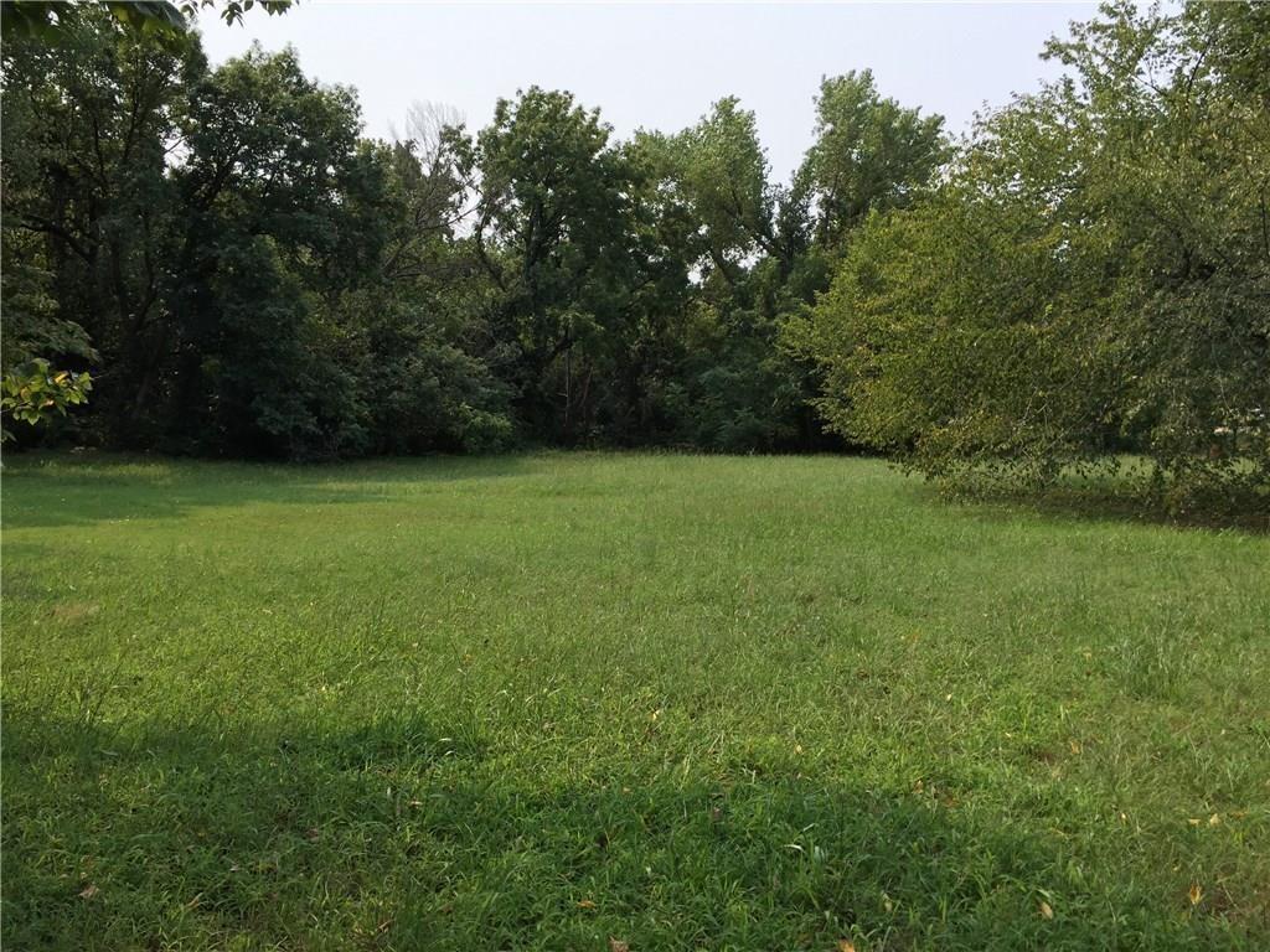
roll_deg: -2.4
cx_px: 635
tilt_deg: -2.4
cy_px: 476
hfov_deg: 61.7
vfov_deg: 48.2
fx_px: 1064
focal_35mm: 29
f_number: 2.2
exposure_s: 1/1319
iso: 32
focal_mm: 4.15
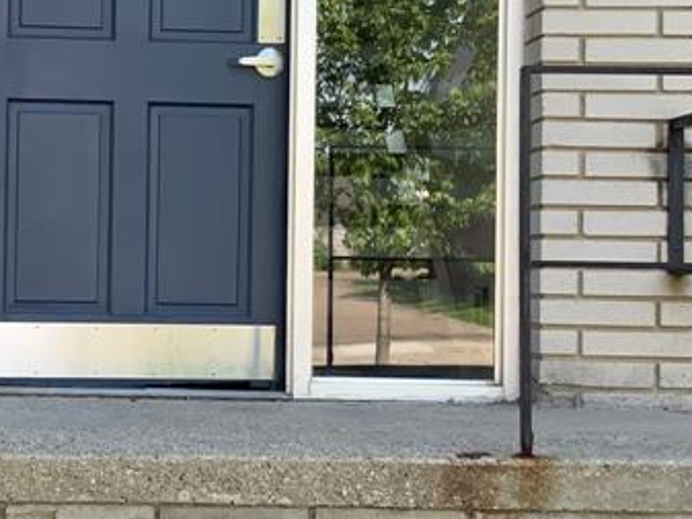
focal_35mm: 88
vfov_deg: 16.8
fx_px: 1760
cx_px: 55
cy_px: 213
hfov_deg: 21.7
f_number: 1.8
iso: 16
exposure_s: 1/135
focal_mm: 3
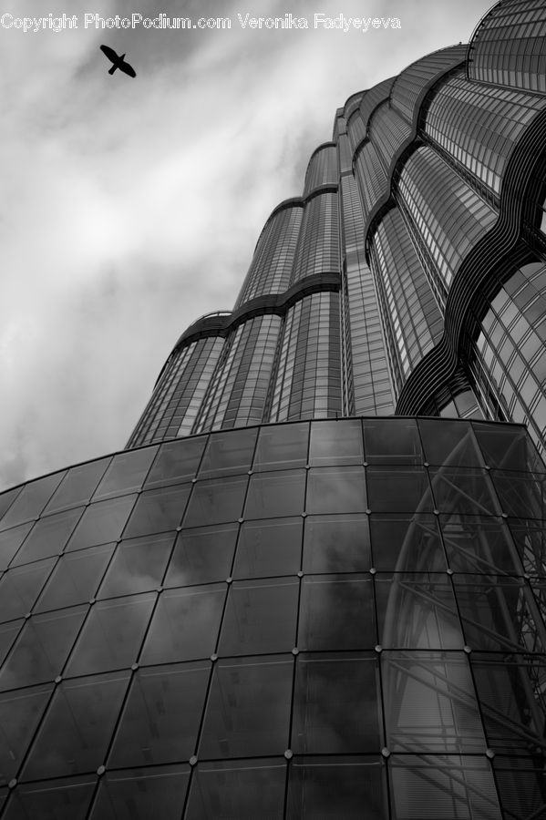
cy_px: 410
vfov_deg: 47.4
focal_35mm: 41
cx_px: 273
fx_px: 934
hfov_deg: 32.6
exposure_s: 1/1250
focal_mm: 27
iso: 200
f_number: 2.8
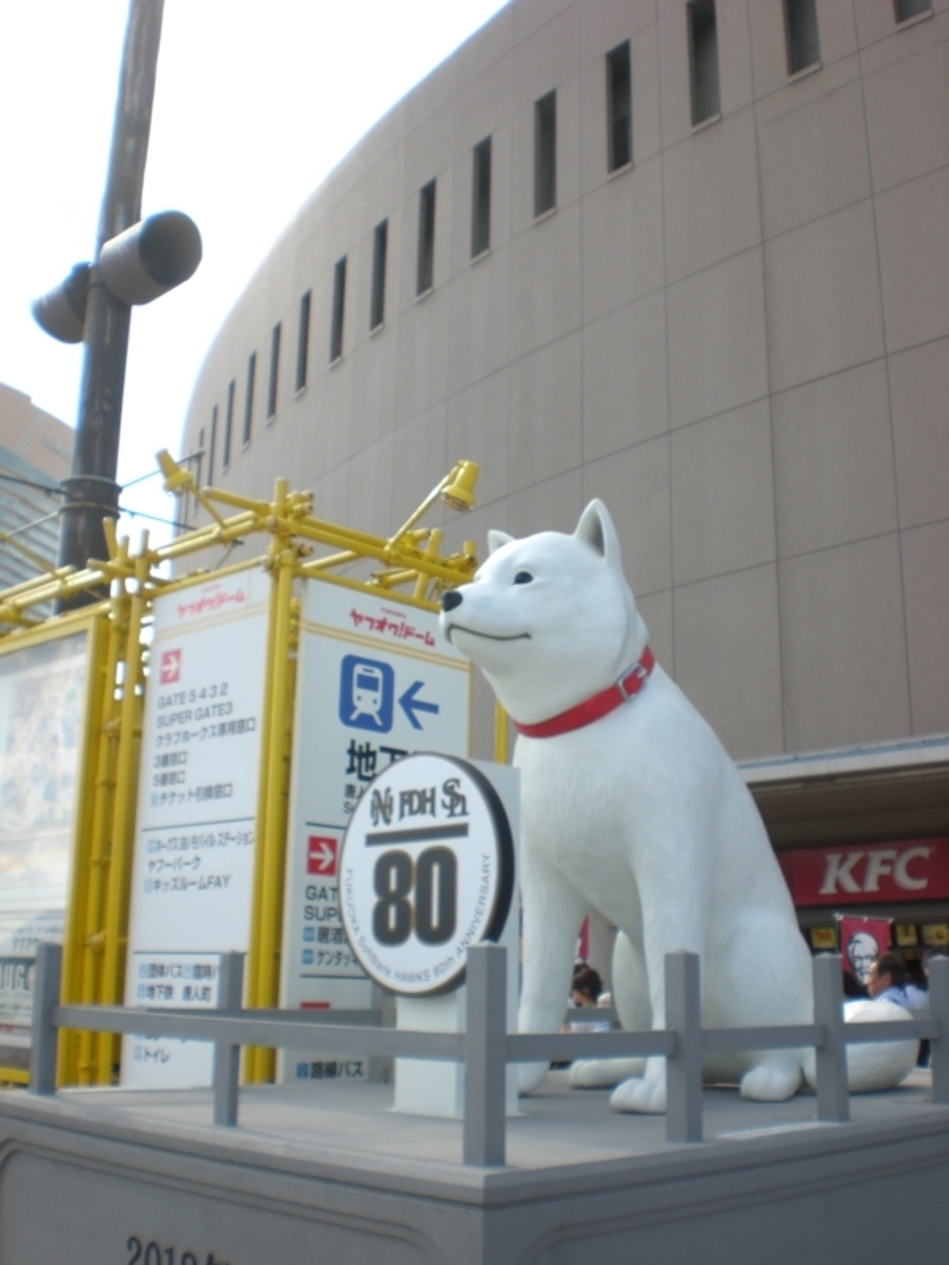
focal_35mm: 38
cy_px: 632
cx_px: 474
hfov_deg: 37.7
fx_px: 1389
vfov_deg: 49.0
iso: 50
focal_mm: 6.3
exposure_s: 1/200
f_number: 4.4
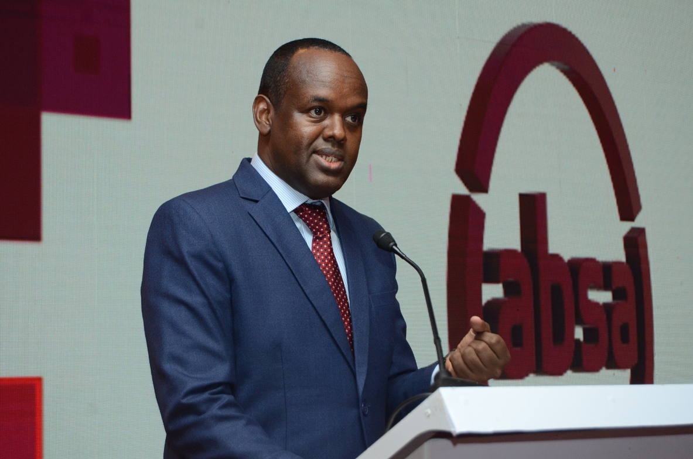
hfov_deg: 24.7
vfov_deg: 16.5
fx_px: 1585
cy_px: 230
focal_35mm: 82
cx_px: 346
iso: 1000
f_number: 5.6
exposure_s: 1/125
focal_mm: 55
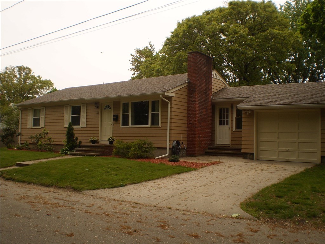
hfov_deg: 51.4
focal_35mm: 36
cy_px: 122
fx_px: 338
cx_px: 162
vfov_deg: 39.7
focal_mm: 6.3
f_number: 4.6
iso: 64
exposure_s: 1/500
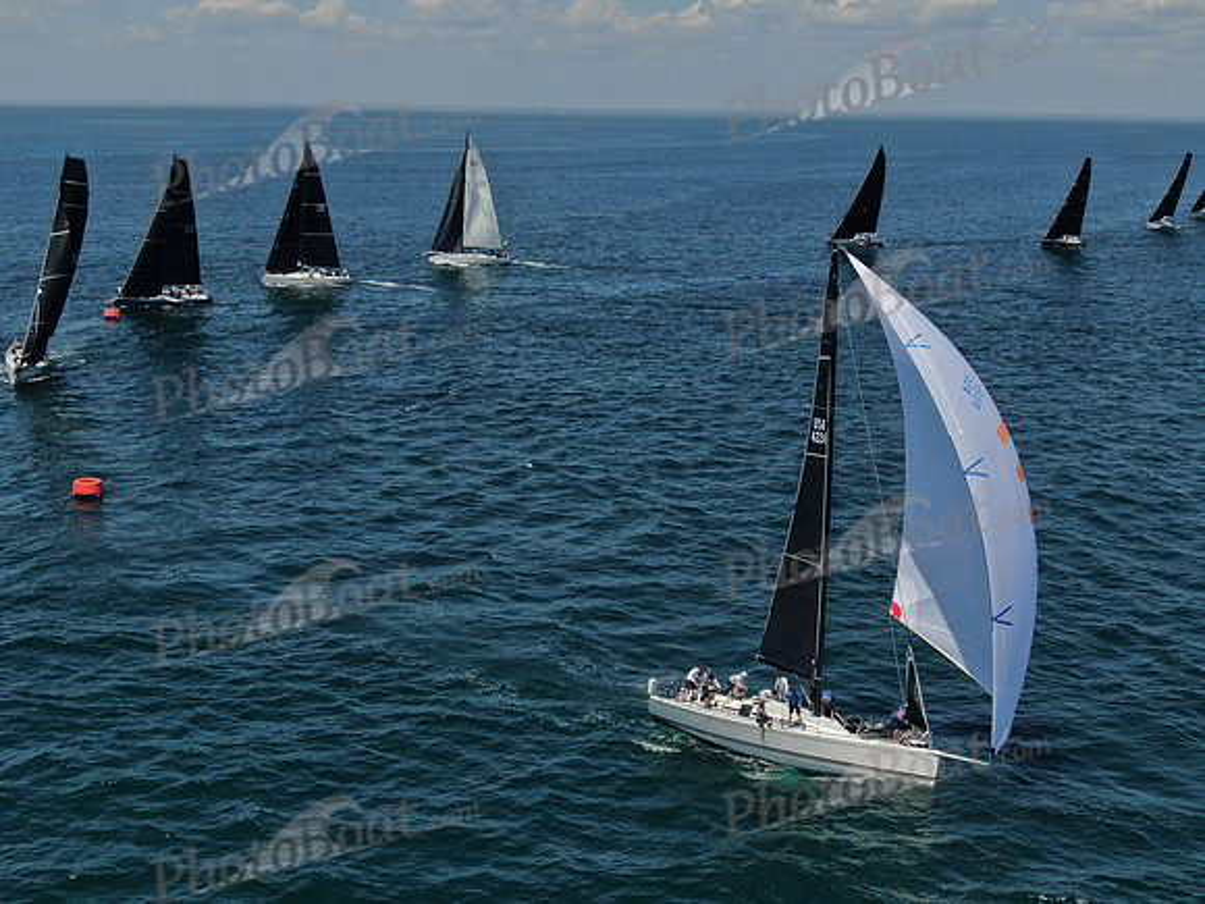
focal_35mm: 48
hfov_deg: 39.7
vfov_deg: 30.3
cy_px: 452
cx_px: 602
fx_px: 1671
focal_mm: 8.6
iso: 100
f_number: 3.8
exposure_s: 1/1250
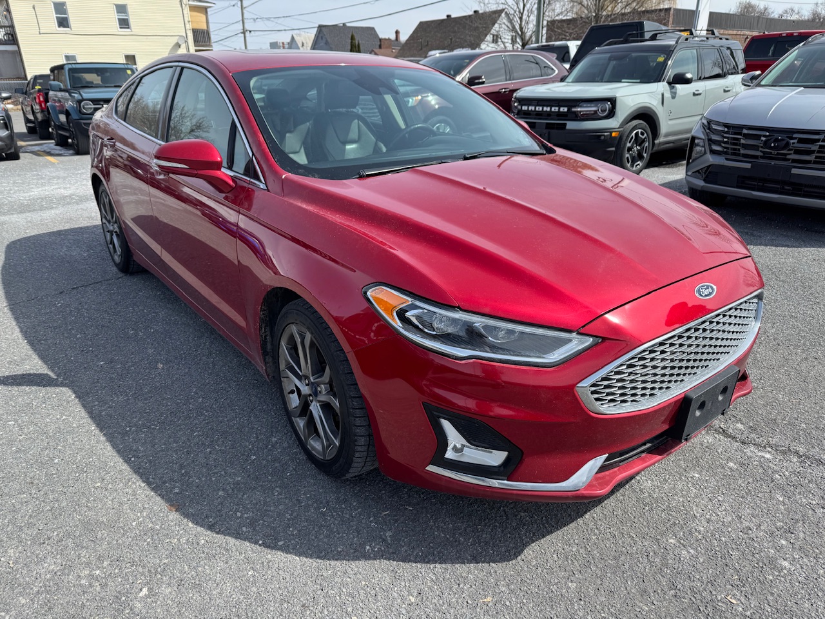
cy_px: 310
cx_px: 412
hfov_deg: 71.6
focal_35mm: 24
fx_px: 572
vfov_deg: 56.8
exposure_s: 1/2604
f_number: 1.78
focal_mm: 6.76
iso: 80
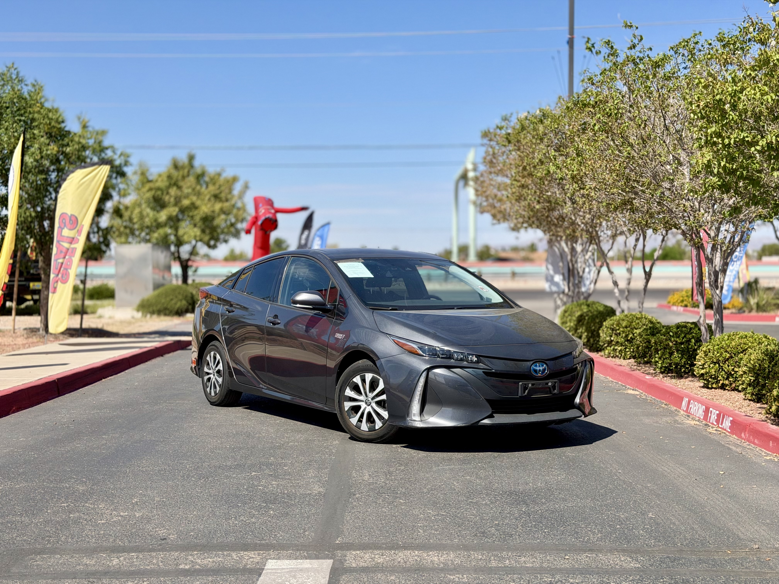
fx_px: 1080
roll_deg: +0.7
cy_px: 292
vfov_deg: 30.3
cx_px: 390
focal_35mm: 48
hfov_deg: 39.7
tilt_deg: -1.7
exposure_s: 1/4587
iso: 64
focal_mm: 6.76
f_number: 1.78
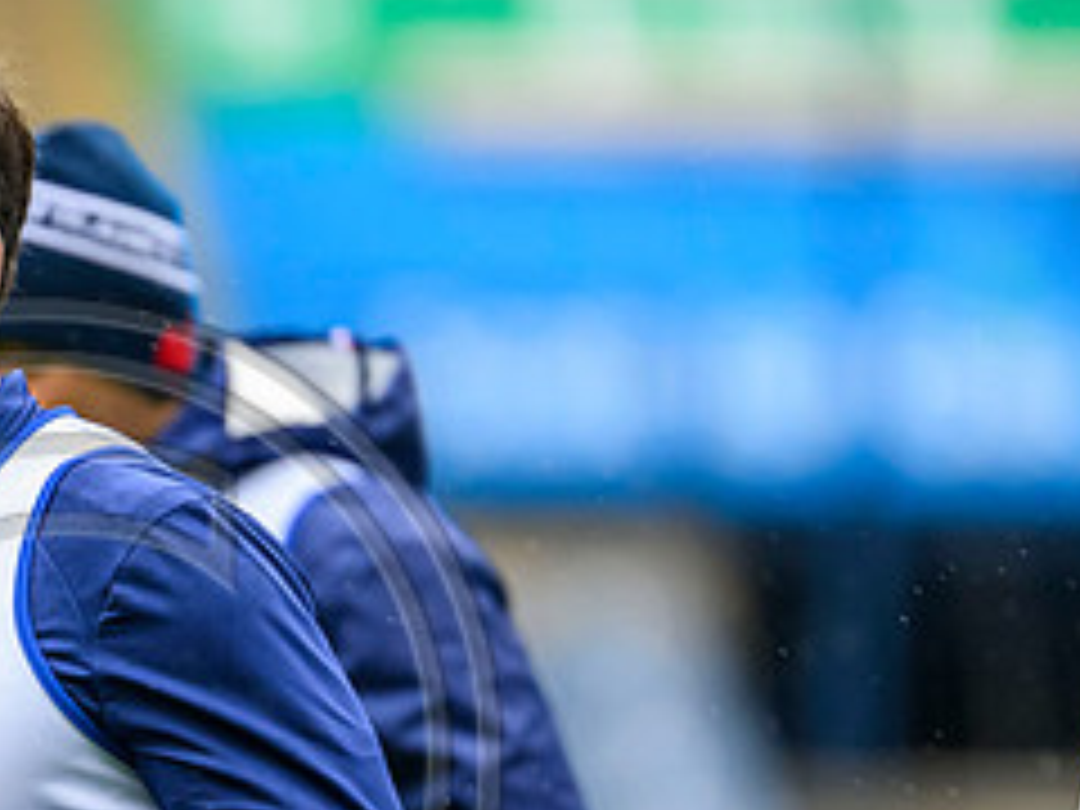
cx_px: -20
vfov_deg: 1.1
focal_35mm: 1377
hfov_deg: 1.4
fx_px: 42962
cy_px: 754
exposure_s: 1/1000
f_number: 4
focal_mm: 560
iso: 3200
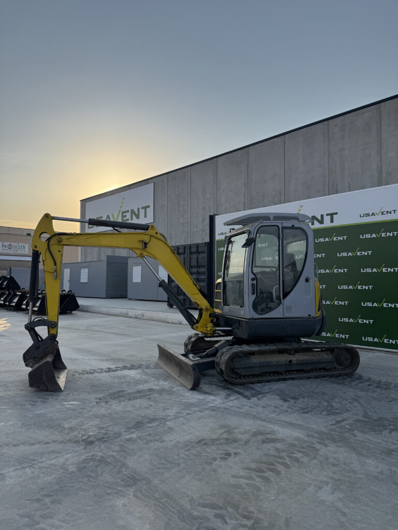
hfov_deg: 56.8
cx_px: 199
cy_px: 265
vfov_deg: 71.6
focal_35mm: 24
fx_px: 368
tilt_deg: +5.2
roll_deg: -0.8
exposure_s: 1/5814
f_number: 1.78
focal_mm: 6.76
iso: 80
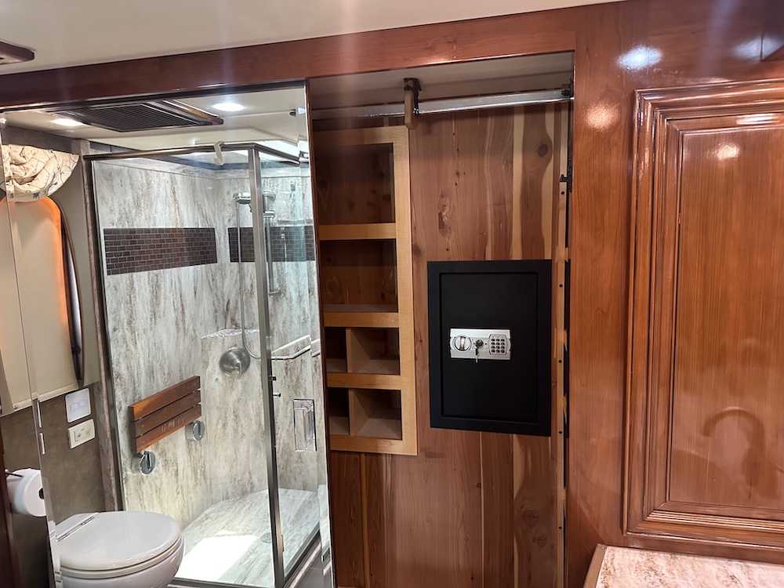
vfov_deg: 56.8
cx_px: 392
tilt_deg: -8.0
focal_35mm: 24
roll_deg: +2.0
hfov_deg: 71.6
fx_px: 544
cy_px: 294
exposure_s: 1/60
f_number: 1.78
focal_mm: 6.86
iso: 500
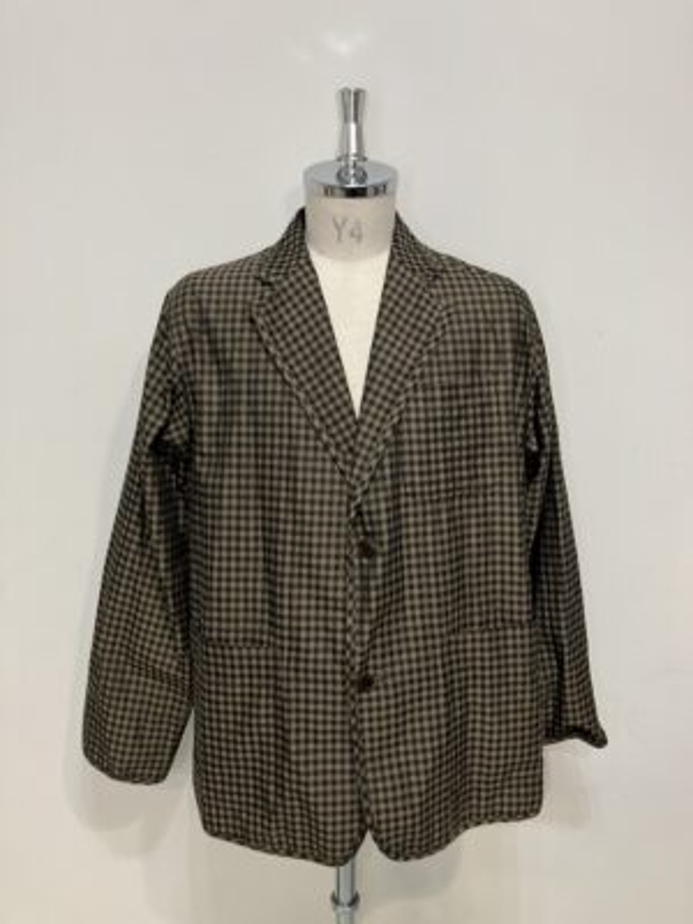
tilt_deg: -10.5
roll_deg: -0.3
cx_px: 346
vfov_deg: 63.4
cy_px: 462
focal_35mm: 28
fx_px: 747
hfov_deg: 49.7
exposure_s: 1/50
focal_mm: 3.99
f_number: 1.8
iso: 100
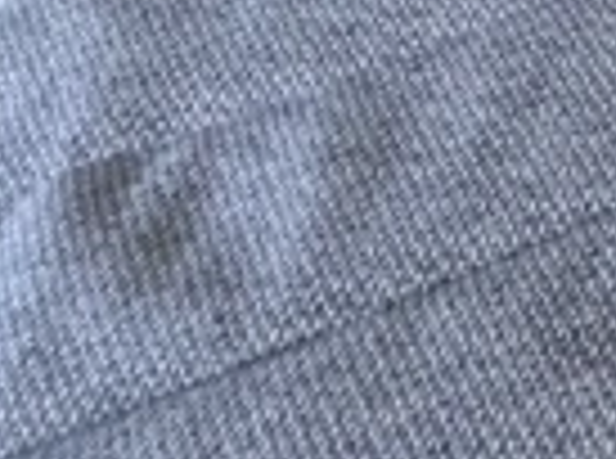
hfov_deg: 13.0
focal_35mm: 82
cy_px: -774
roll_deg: +3.1
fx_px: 1455
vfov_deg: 12.3
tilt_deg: -34.5
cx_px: 1668
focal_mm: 2.22
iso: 250
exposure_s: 1/121
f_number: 2.2
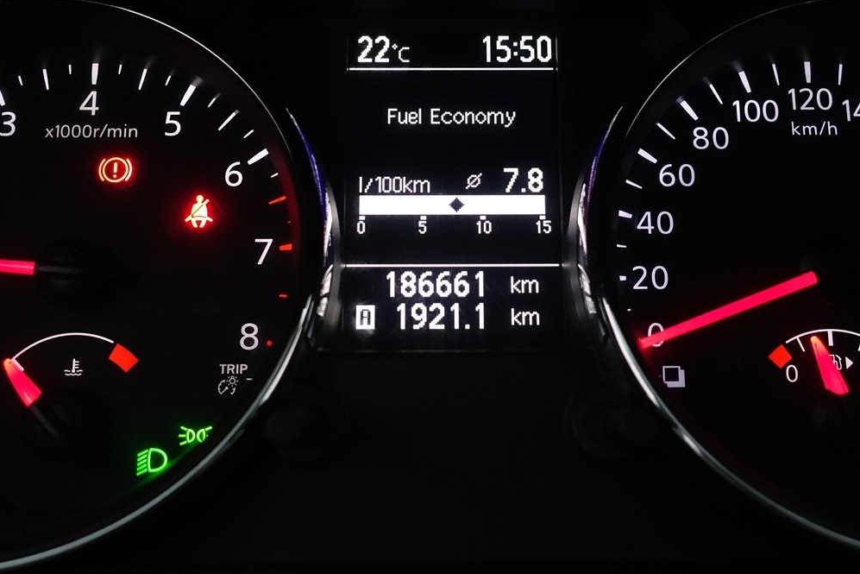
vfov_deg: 34.0
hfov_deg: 49.5
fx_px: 932
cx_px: 443
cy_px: 209
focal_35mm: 39
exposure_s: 1/80
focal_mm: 8.8
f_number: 2.5
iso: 1000
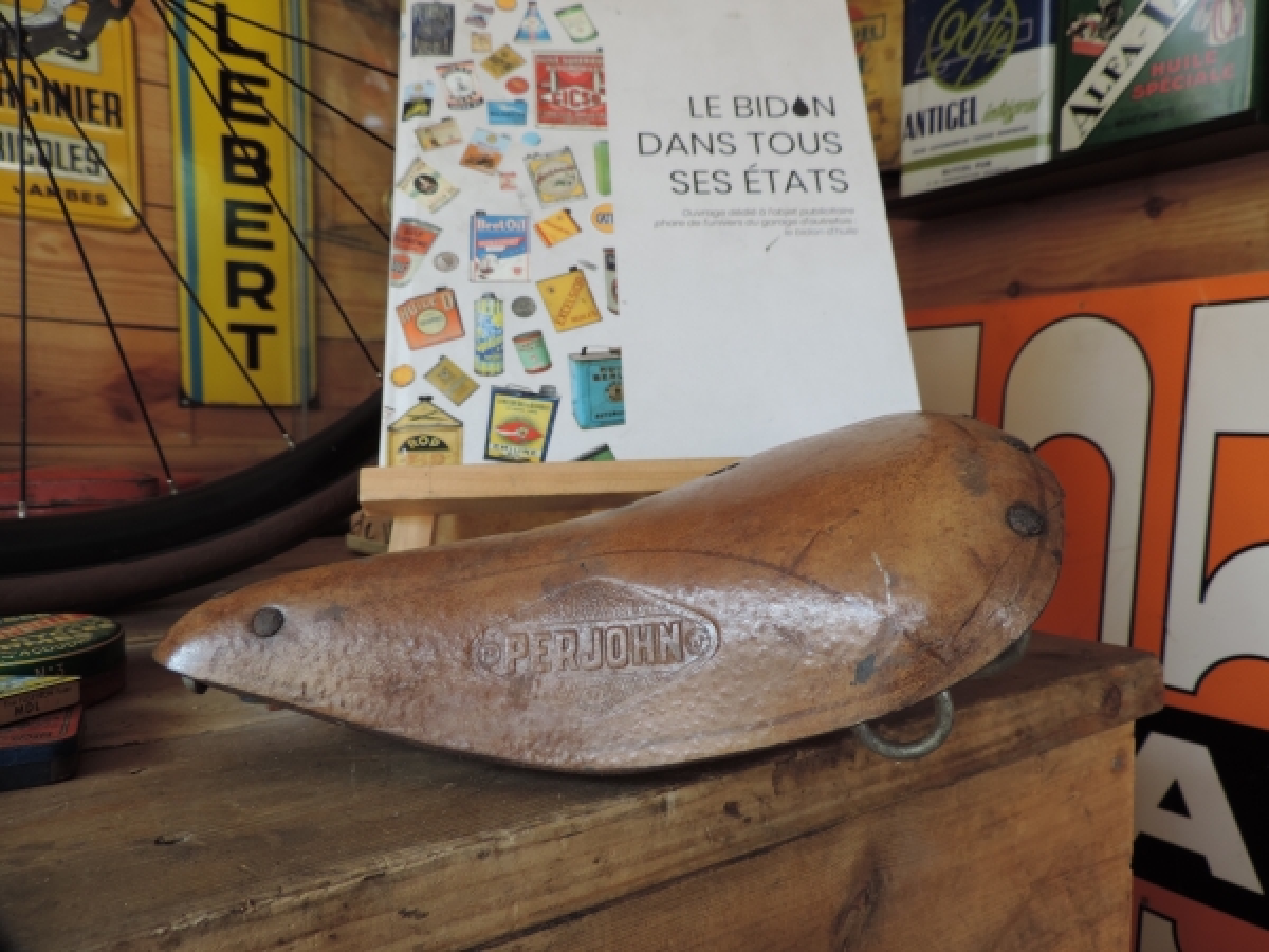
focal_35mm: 24
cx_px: 634
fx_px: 880
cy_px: 476
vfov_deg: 56.8
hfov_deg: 71.6
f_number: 3
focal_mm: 4.3
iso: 80
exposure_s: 1/40
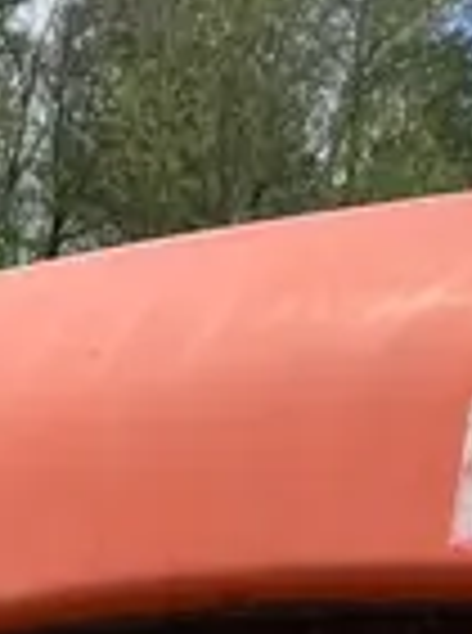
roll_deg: -3.9
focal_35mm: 146
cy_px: 1140
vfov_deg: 12.4
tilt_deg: -8.1
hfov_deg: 10.1
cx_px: 297
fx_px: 2666
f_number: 1.8
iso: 32
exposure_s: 1/1517
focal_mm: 3.99
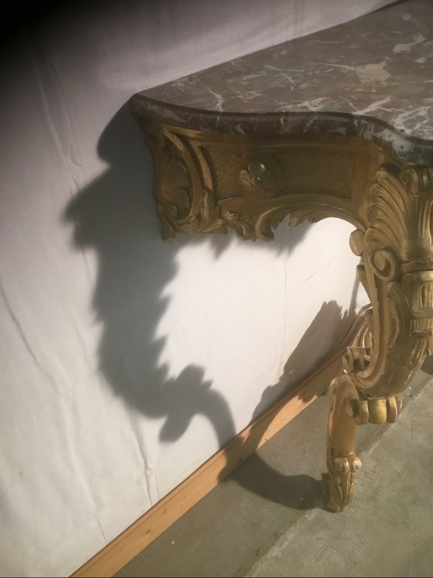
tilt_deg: -43.0
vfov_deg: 58.4
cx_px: 216
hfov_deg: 45.4
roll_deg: -2.7
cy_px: 289
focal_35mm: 31
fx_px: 517
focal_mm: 3.3
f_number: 2.4
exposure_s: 1/33
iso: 125
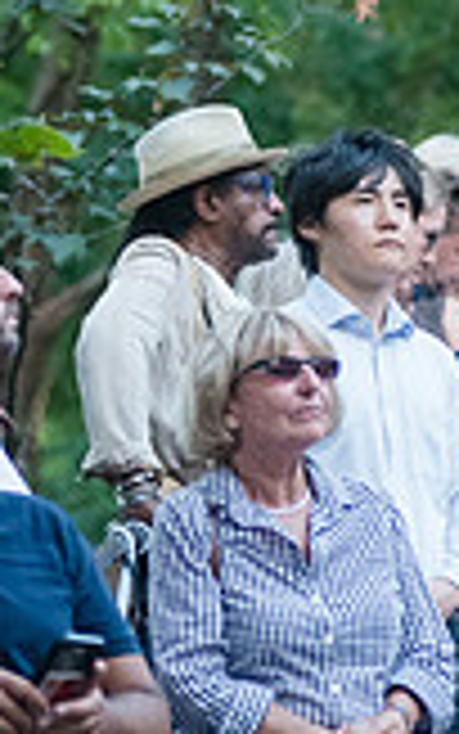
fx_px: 7619
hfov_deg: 3.5
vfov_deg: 5.5
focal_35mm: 381
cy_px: 399
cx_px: 207
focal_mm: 105
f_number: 3.5
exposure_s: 1/500
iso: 4000
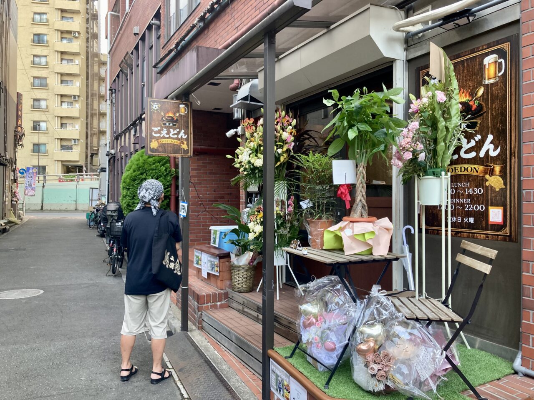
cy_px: 200
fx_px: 432
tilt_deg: +0.5
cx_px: 267
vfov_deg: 49.7
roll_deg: -1.1
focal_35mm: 28
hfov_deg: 63.4
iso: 80
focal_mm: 3.99
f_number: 1.8
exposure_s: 1/61
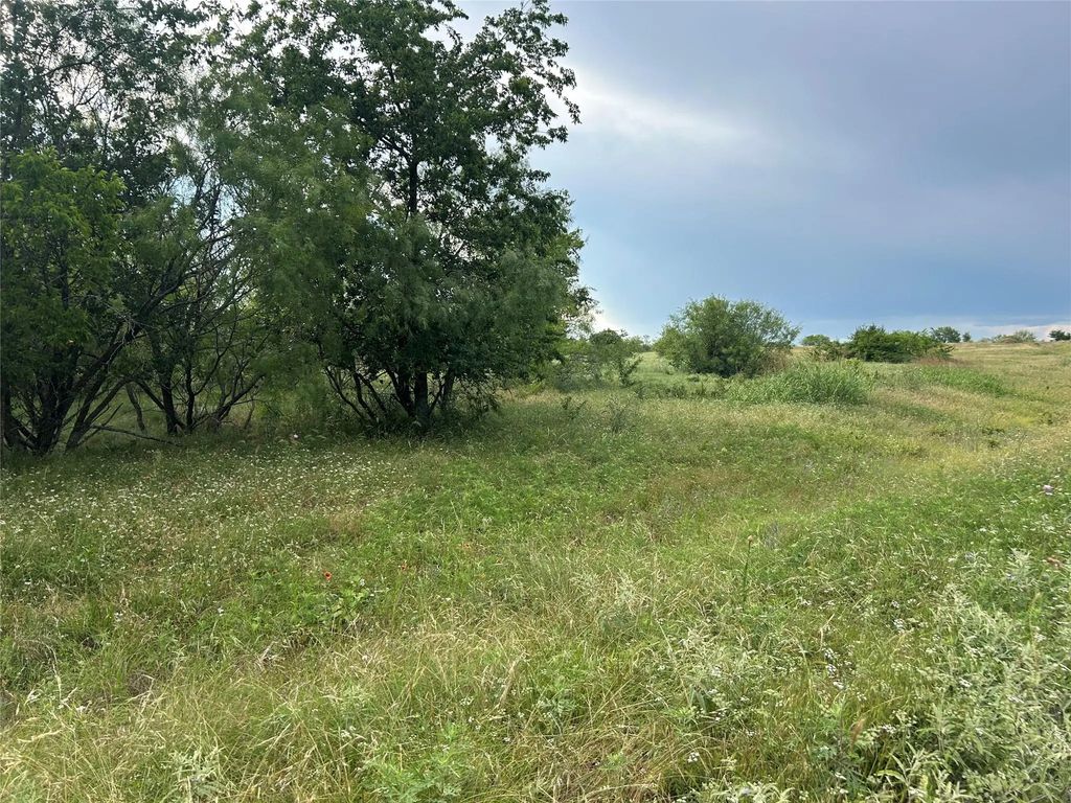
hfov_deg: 67.3
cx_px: 536
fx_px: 804
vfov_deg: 53.1
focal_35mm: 26
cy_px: 402
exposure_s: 1/1531
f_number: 1.5
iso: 50
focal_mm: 5.7
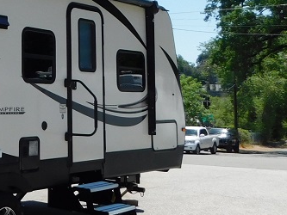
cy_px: 33
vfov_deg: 21.0
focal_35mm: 69
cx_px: -123
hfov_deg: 23.5
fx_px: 572
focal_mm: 4
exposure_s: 1/1250
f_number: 3
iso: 125
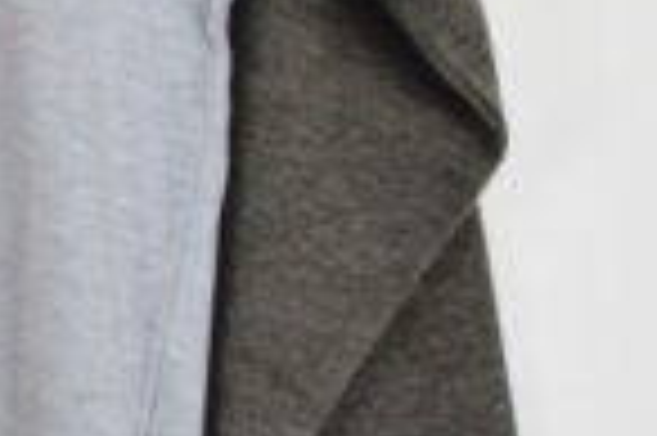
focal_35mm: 142
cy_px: 193
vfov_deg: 9.6
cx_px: -414
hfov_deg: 13.4
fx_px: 2589
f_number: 5
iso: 400
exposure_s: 1/50
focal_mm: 18
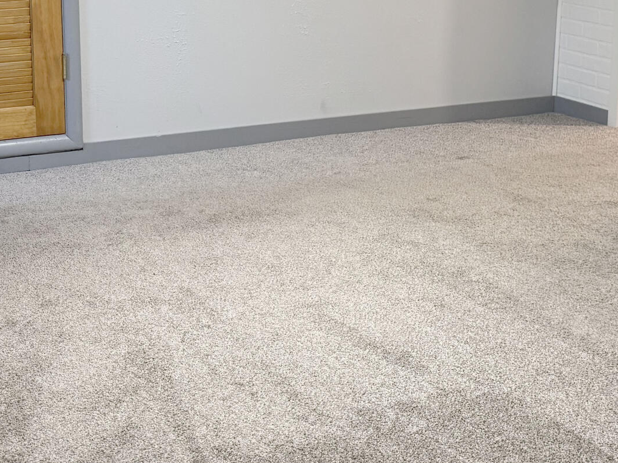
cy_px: 73
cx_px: 211
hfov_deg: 28.4
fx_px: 1214
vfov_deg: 21.3
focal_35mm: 68
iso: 320
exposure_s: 1/60
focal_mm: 6.76
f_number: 1.78
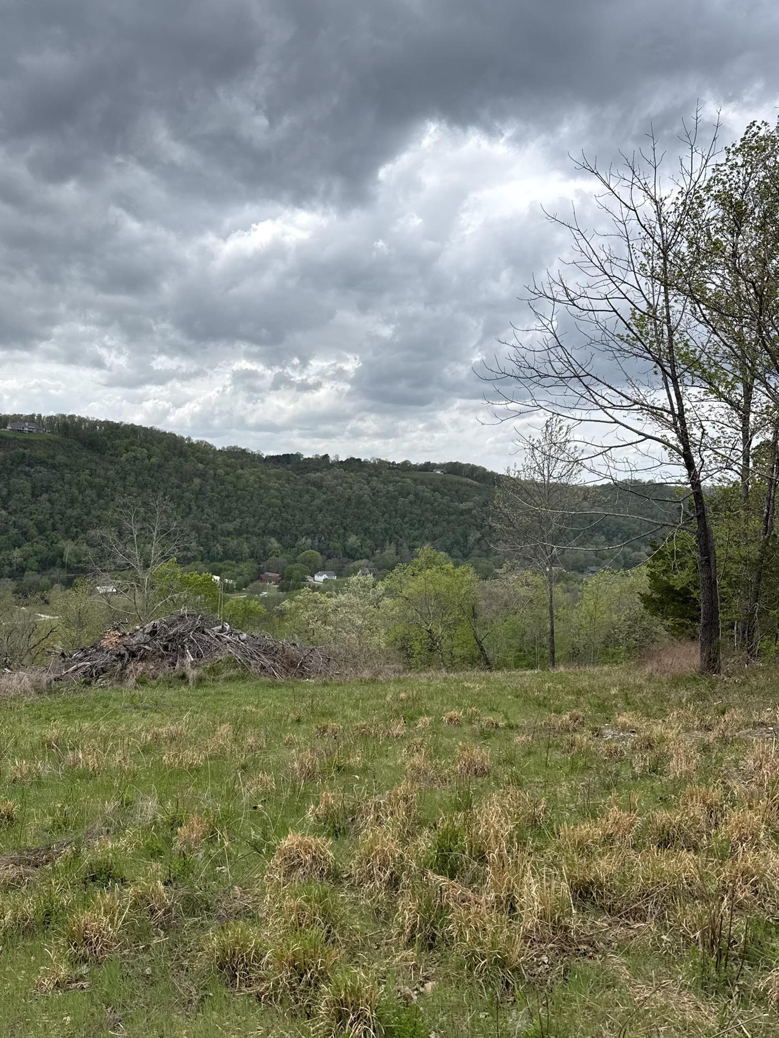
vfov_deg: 63.4
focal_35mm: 28
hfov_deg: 49.5
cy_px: 518
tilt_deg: -2.9
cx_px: 326
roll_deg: -3.6
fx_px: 840
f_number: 1.78
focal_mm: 6.76
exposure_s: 1/5319
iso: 80
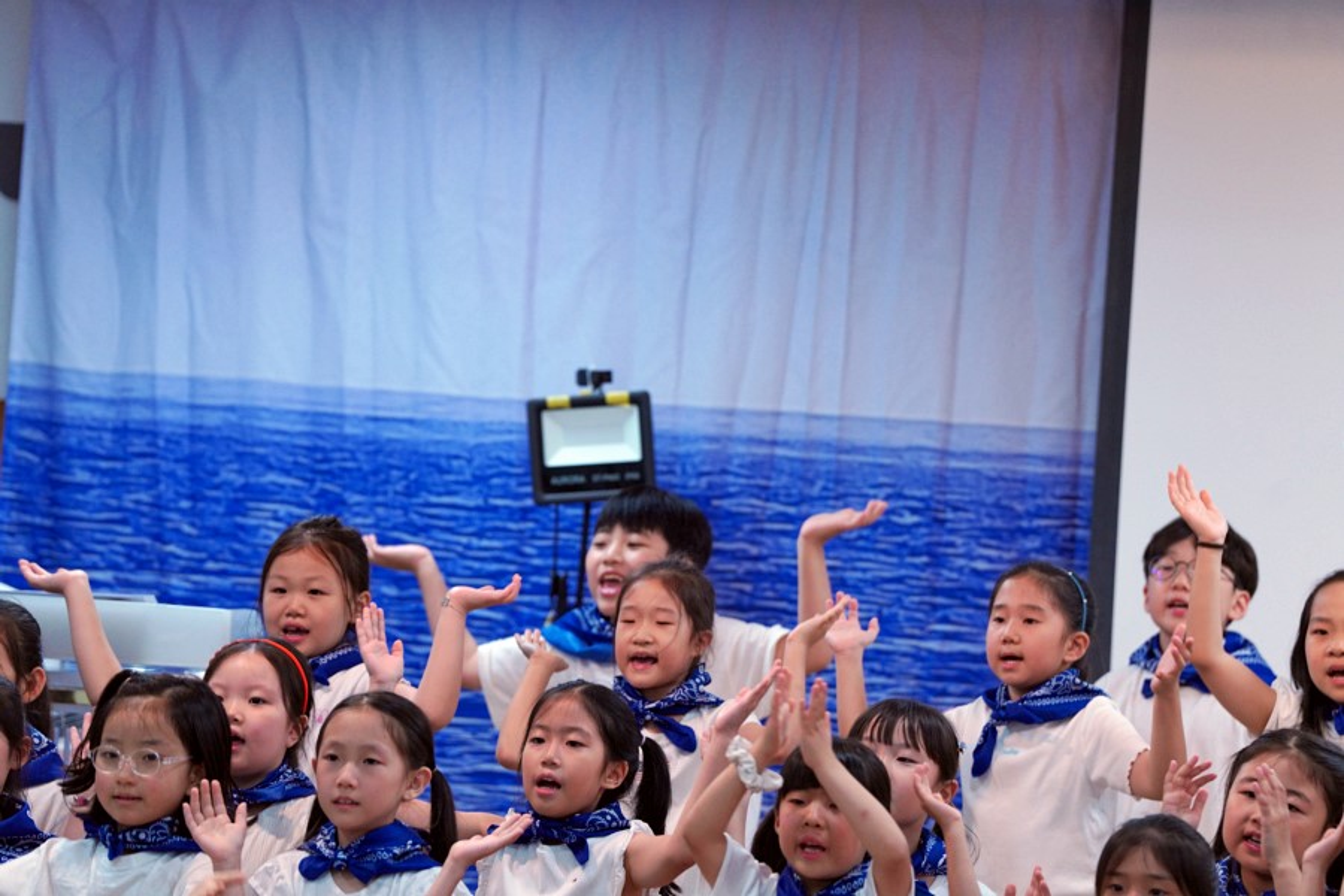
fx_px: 7466
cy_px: 448
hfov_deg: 10.3
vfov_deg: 6.9
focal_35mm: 200
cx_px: 672
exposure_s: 1/250
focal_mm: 200
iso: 1250
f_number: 4
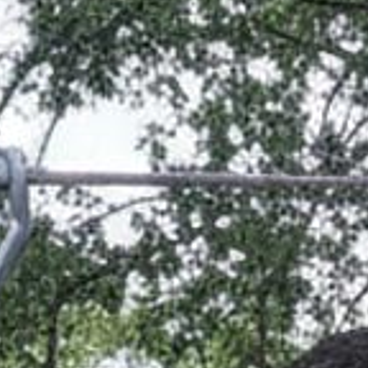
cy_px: 565
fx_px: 2033
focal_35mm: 169
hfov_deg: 10.0
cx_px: 585
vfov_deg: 10.0
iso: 52
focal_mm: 6.4
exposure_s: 1/1675
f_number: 1.8
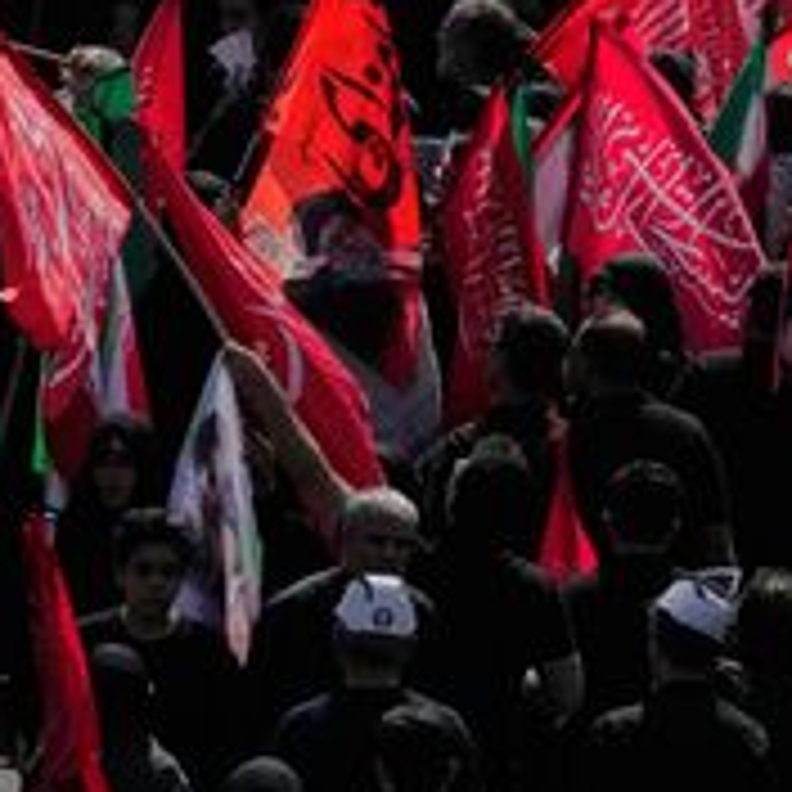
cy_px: 272
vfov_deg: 1.8
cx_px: 284
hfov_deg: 1.8
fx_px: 25393
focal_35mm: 981
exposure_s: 1/4000
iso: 1000
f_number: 13
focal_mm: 218
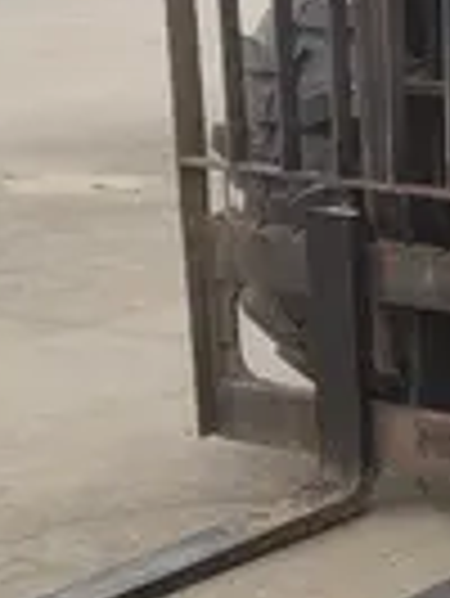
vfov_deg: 13.8
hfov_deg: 9.9
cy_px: 272
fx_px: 2475
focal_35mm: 143
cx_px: 806
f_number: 1.8
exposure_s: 1/640
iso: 40
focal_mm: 5.4
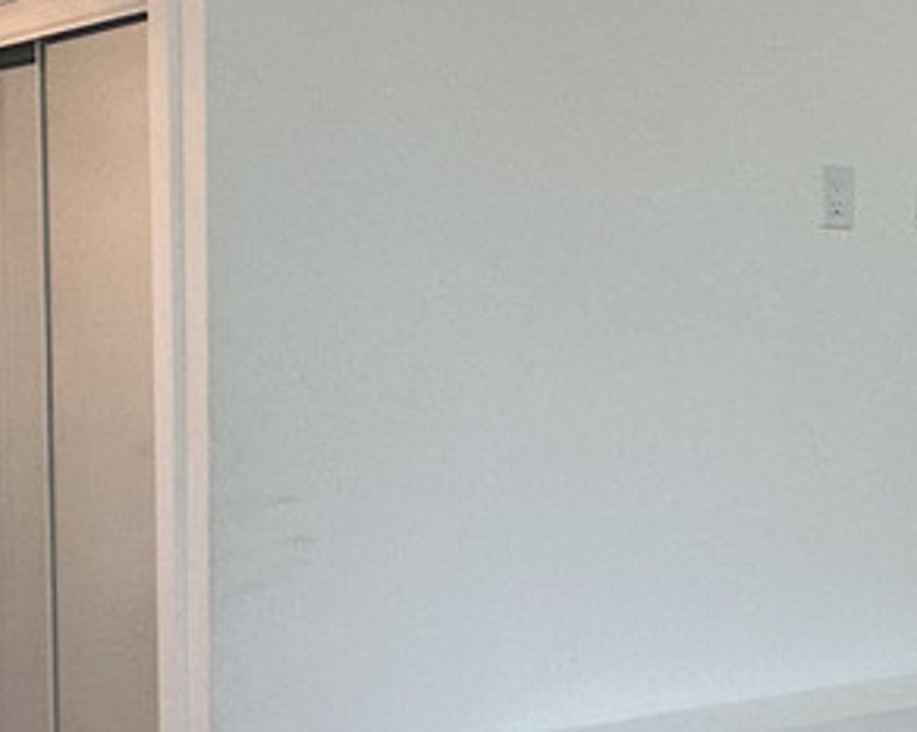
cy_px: 440
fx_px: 1952
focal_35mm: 72
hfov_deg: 23.6
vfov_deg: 21.2
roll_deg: -1.0
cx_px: 1162
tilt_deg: -3.5
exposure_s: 1/120
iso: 125
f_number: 2.2
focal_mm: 2.22
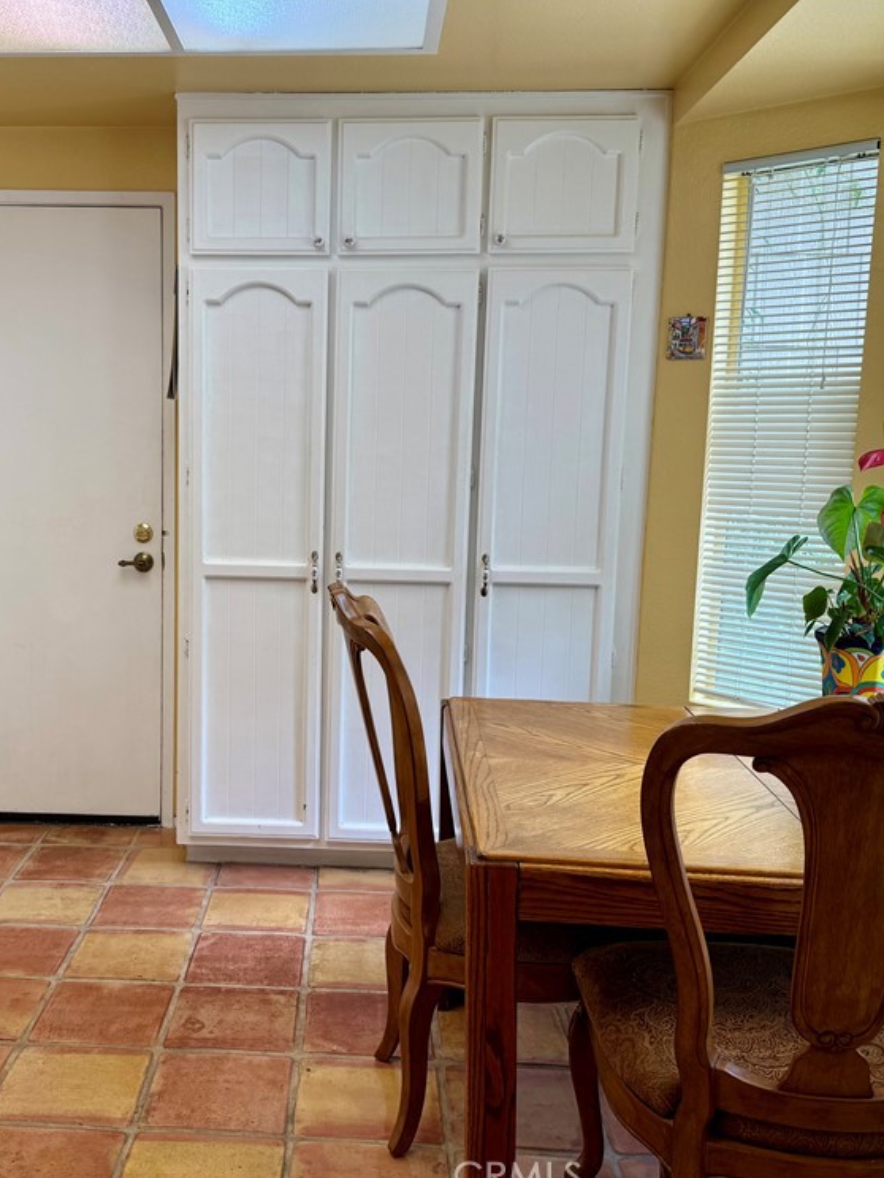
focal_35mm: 33
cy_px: 591
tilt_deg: -8.4
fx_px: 1124
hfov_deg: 42.3
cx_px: 283
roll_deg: -3.3
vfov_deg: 55.4
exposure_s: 1/120
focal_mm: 6.76
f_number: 1.78
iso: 64
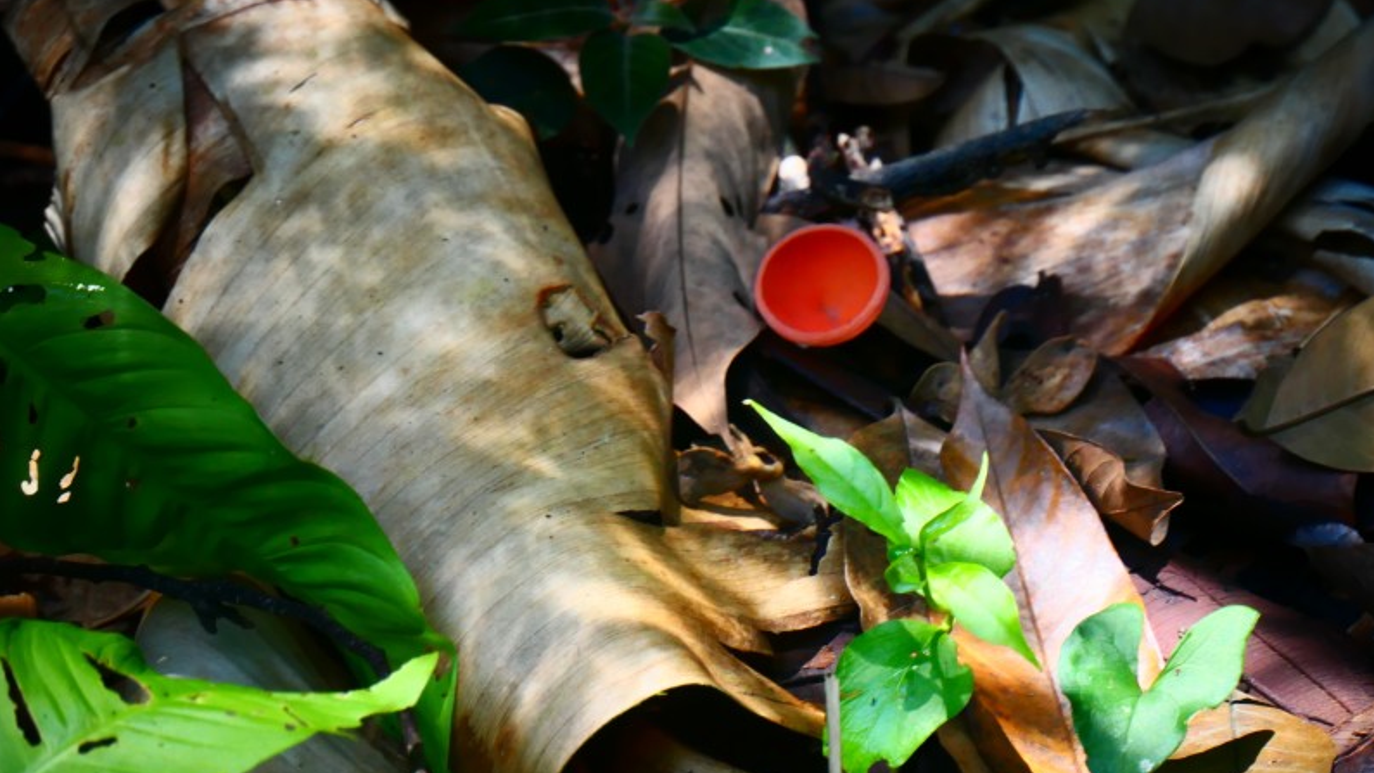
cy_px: 442
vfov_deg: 4.7
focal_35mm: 257
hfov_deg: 8.4
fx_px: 9362
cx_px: 688
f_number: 6.3
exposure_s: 1/100
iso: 640
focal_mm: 89.5
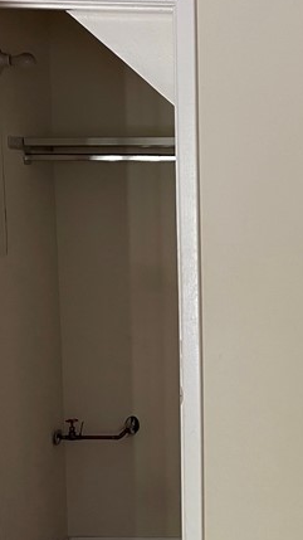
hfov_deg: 17.3
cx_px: 400
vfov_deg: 32.3
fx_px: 929
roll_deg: -0.9
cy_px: 326
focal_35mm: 65
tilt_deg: -8.8
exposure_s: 1/60
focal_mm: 5.1
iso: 160
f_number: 1.6
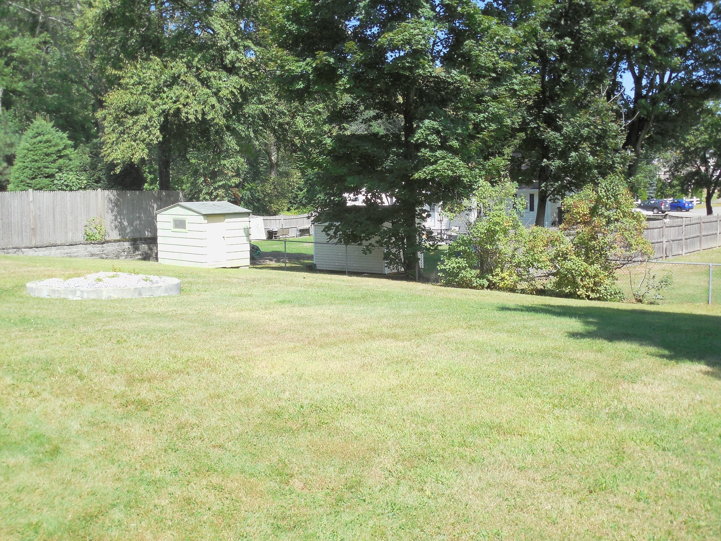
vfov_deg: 39.6
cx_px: 360
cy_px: 278
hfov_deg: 51.4
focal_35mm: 36
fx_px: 750
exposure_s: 1/500
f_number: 3.7
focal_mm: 6.3
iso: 125
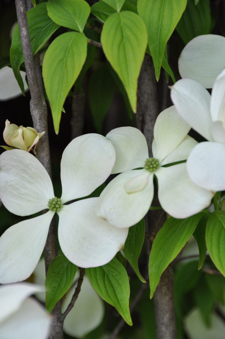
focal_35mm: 300
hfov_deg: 4.6
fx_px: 2820
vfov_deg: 6.9
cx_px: 112
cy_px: 170
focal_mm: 200
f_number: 8
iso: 280
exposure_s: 1/125
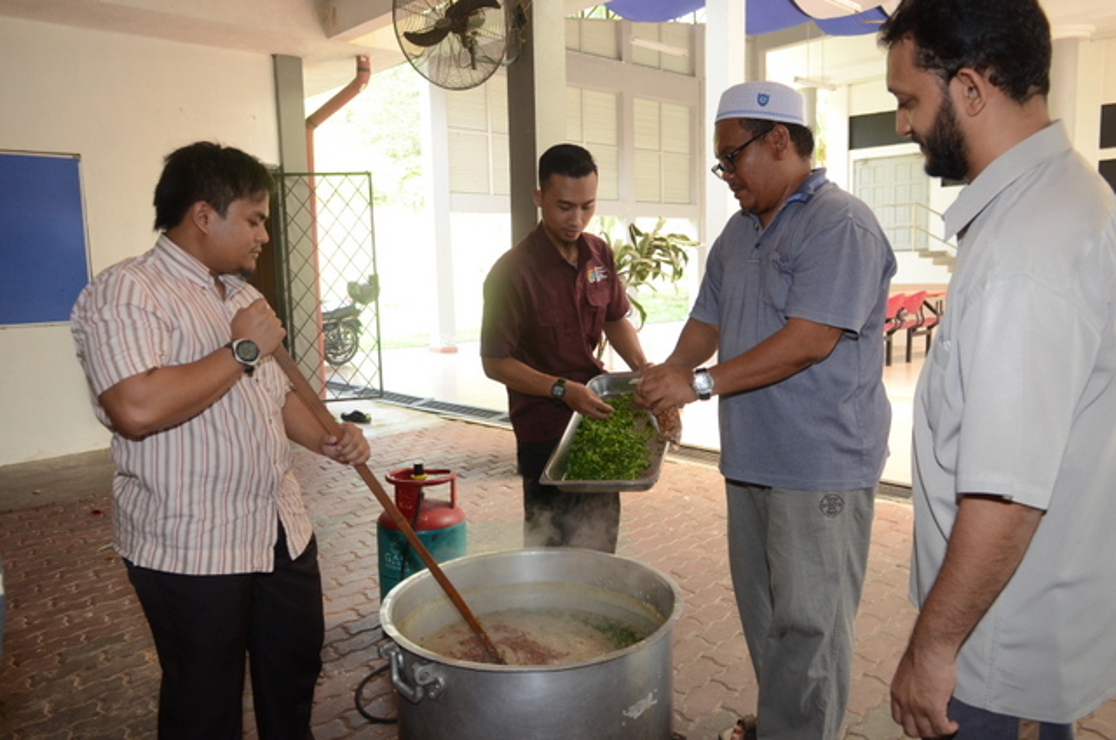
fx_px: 789
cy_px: 370
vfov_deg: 50.2
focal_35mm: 26
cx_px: 558
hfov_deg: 70.5
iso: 1000
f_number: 4
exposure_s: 1/250
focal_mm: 17
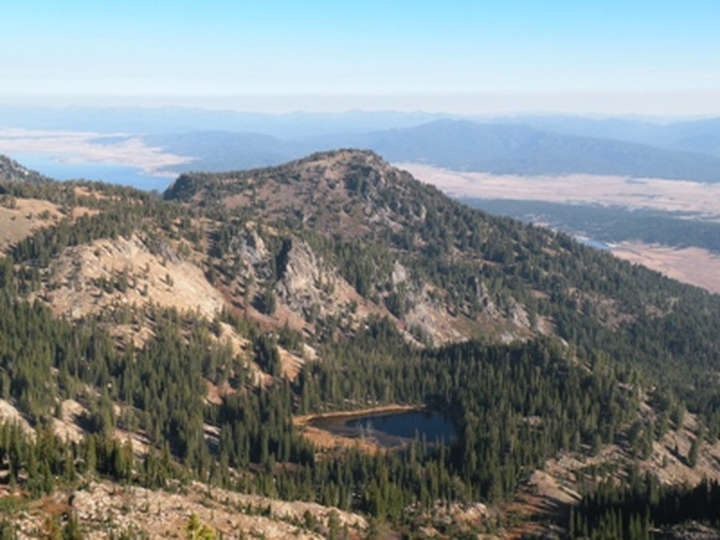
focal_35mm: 42
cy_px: 270
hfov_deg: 44.8
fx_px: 874
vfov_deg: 34.3
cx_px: 360
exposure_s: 1/200
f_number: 5.6
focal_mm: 7.4
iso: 64
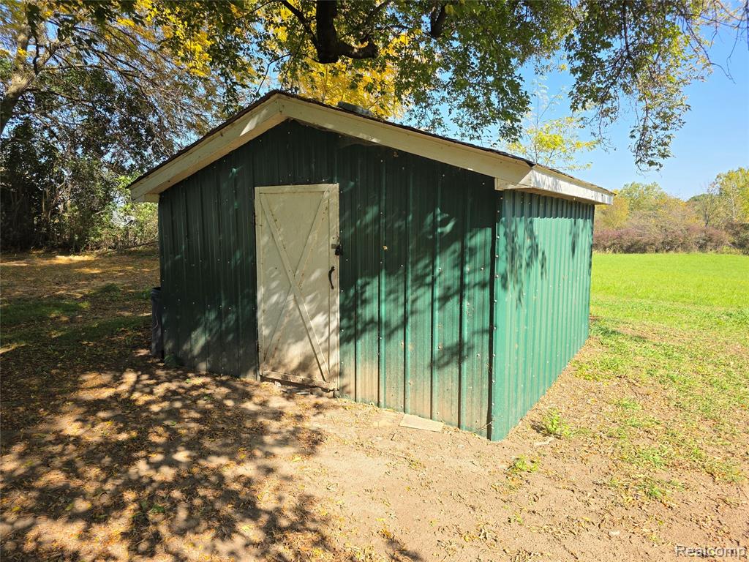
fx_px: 498
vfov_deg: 58.9
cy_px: 281
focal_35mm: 23
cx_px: 374
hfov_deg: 73.9
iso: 80
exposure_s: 1/1874
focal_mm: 6.3
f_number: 1.7
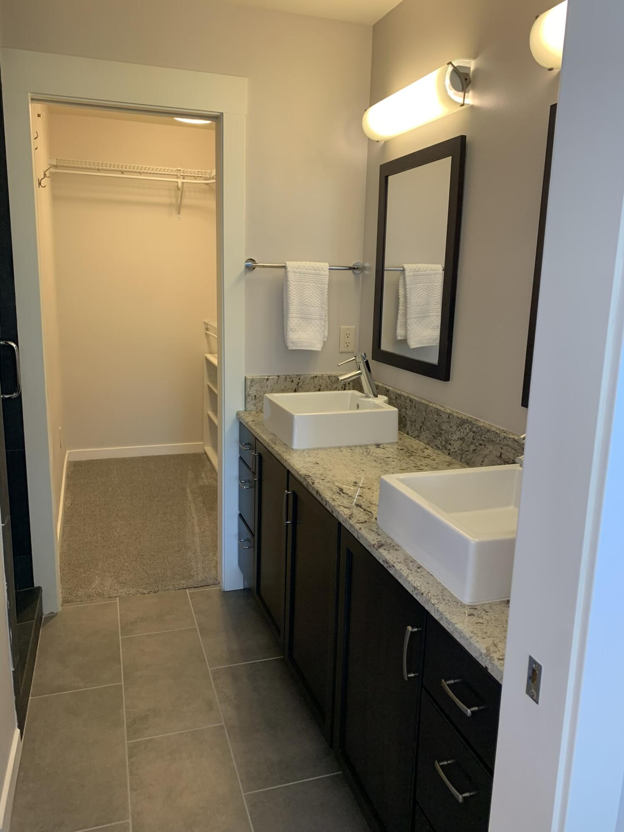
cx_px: 312
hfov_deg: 53.1
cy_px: 416
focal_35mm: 26
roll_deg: -1.2
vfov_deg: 67.3
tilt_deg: -11.4
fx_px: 625
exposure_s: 1/60
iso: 125
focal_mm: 4.25
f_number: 1.8
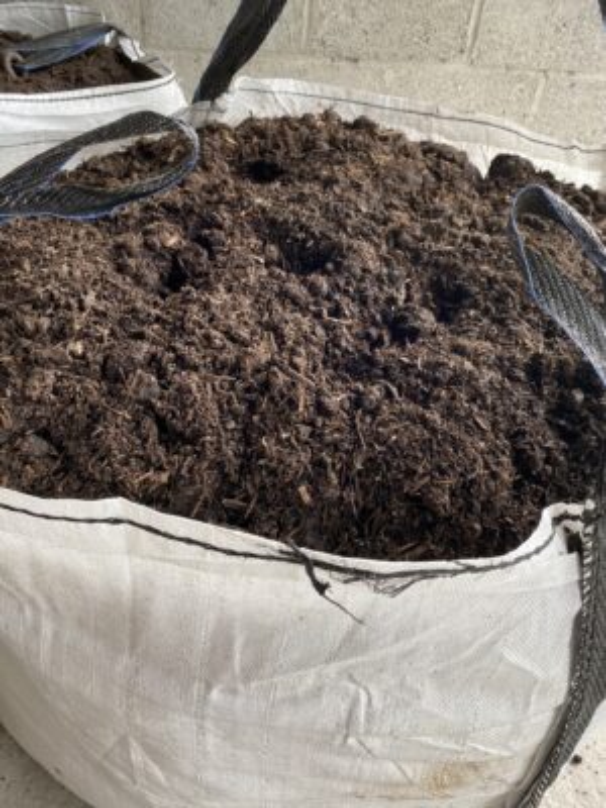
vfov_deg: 67.3
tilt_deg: -41.3
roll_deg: -2.6
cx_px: 303
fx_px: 607
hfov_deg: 53.1
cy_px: 404
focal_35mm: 26
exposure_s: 1/122
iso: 80
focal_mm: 4.25
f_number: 1.8
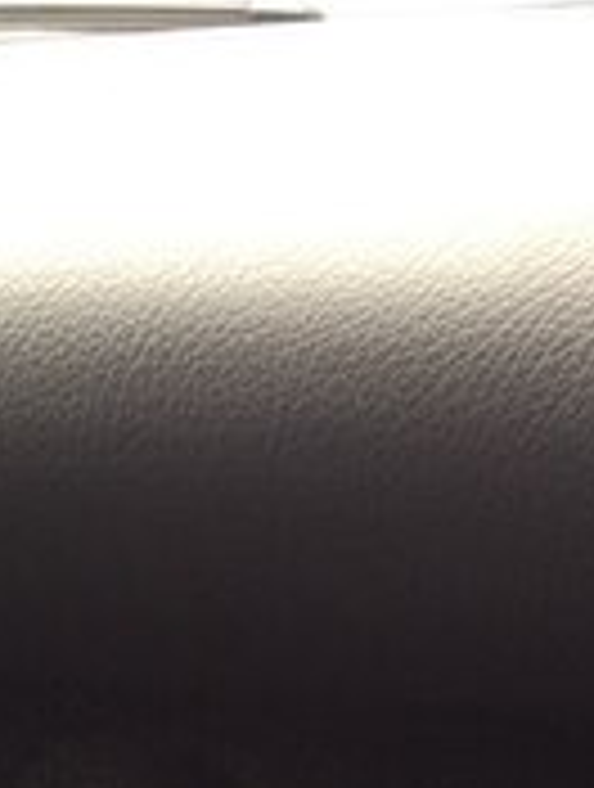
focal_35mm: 82
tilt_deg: -26.6
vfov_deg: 21.9
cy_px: 959
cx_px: 378
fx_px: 1869
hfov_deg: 18.0
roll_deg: +3.9
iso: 32
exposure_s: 1/50
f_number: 2.2
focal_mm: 4.15
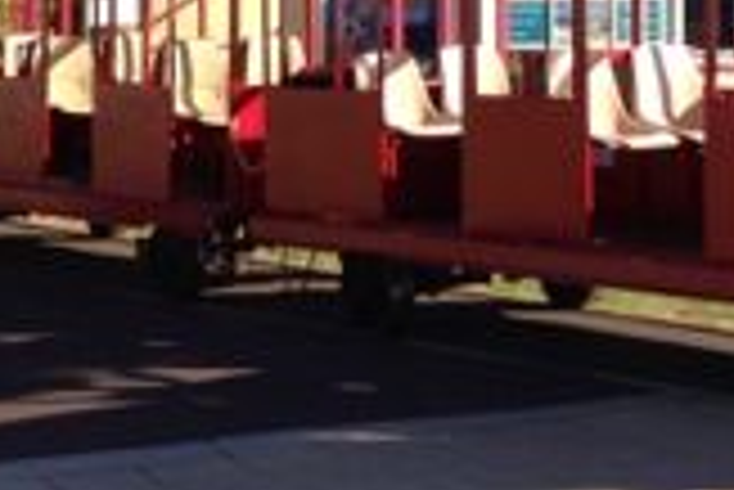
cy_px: -200
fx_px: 2367
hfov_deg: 17.5
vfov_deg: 11.4
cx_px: 572
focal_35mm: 116
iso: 50
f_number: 2.4
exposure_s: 1/1085
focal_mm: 4.13
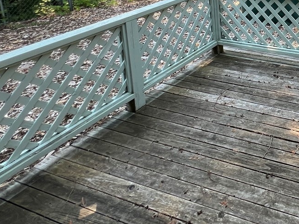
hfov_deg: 43.2
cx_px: 334
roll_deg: -1.0
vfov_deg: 36.5
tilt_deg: -10.9
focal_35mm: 32
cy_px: -29
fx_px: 277
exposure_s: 1/119
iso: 32
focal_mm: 1.57
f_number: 1.8
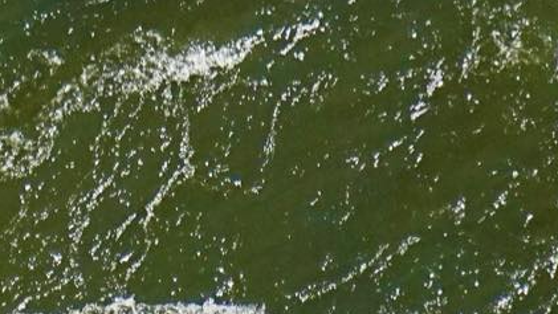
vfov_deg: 0.6
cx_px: -194
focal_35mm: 2147
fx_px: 31773
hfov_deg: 1.0
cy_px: -237
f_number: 7.1
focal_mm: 300
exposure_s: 1/3200
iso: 800
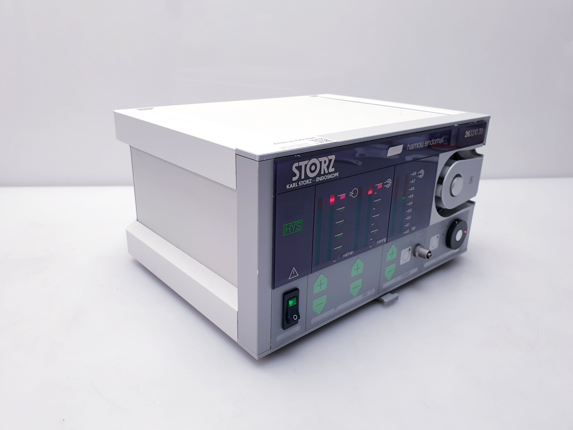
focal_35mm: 26
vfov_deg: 53.1
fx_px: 430
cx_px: 286
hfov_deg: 67.3
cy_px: 215
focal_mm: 4.3
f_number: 2.4
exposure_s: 1/50
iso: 64
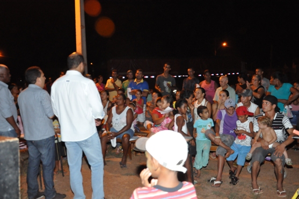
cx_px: 150
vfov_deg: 36.8
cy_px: 100
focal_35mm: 36
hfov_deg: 53.2
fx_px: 299
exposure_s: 1/60
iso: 2000
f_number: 6.3
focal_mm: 24
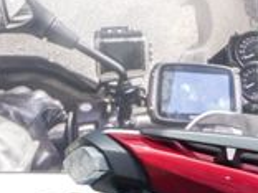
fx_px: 917
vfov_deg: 11.6
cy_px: 280
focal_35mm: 123
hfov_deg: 14.8
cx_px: 392
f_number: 3.2
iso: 125
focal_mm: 5.3
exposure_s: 1/500
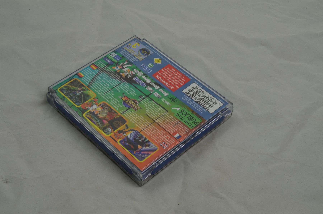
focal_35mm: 60
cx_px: 162
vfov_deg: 22.5
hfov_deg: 33.5
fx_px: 537
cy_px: 107
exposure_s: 1/3
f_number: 20
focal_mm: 40
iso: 100
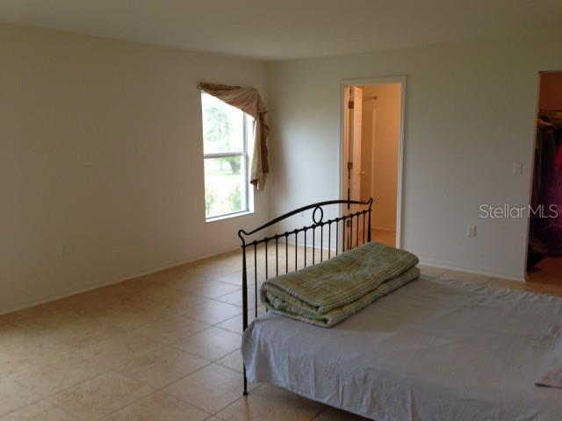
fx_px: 536
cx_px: 281
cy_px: 210
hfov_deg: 55.4
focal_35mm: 33
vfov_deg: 42.9
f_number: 2.4
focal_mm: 4.13
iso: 80
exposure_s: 1/20
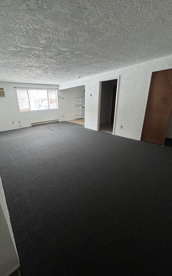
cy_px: 137
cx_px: 68
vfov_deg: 101.5
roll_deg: +3.7
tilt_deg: -18.3
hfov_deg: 73.9
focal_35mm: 15
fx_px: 112
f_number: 2.2
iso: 500
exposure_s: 1/60
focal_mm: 2.22
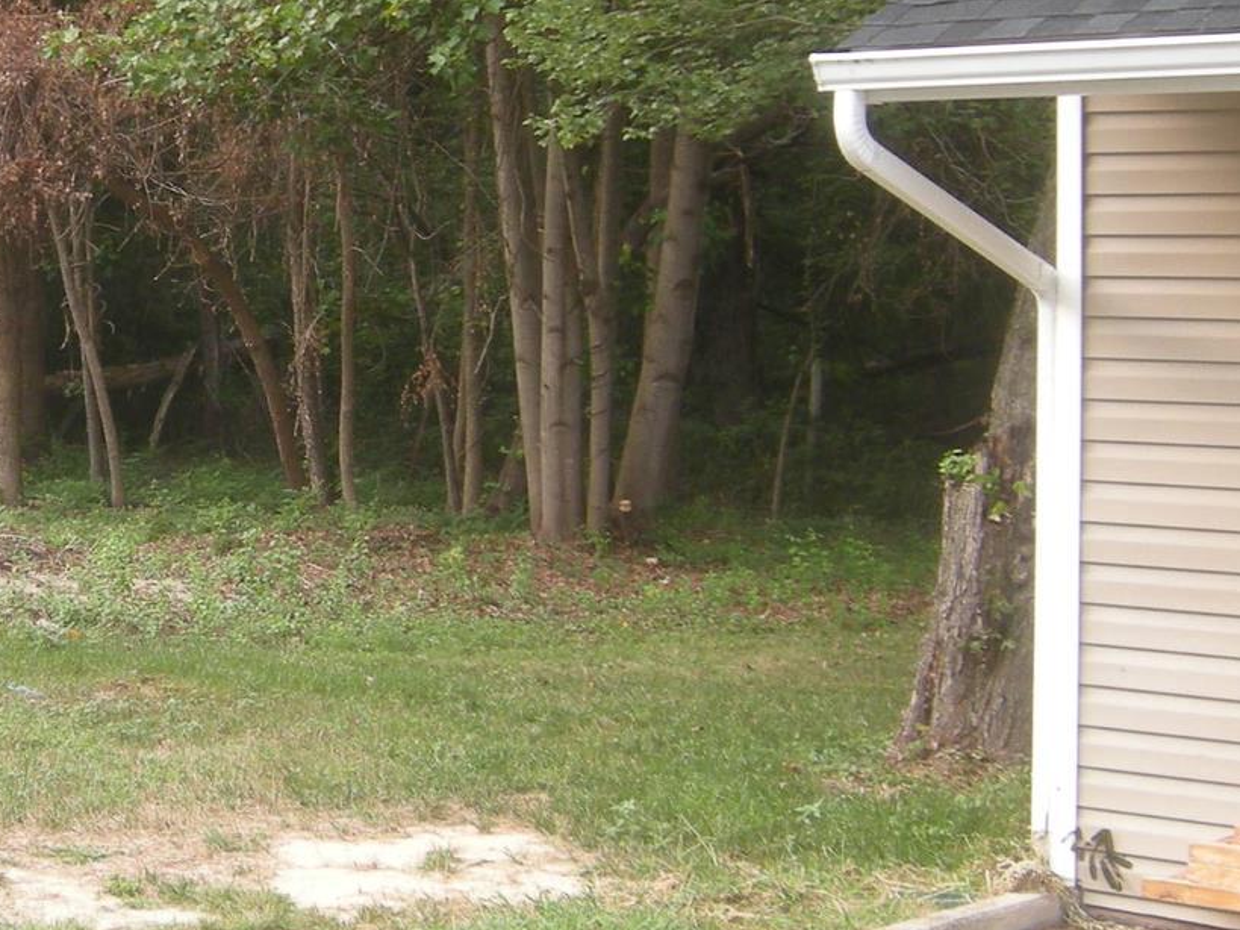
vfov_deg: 15.5
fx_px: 3403
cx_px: 14
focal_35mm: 95
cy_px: 385
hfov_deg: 20.1
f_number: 3.2
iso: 84
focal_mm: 6.3
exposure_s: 1/51.5
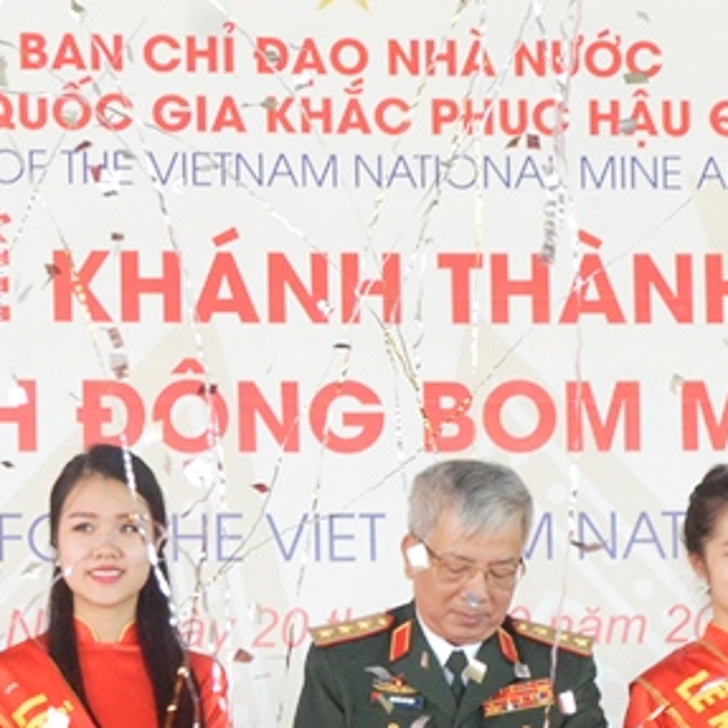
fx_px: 4783
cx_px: 462
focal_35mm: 201
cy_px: 821
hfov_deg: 8.7
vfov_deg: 8.6
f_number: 7.1
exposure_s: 1/200
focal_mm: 46
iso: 5000
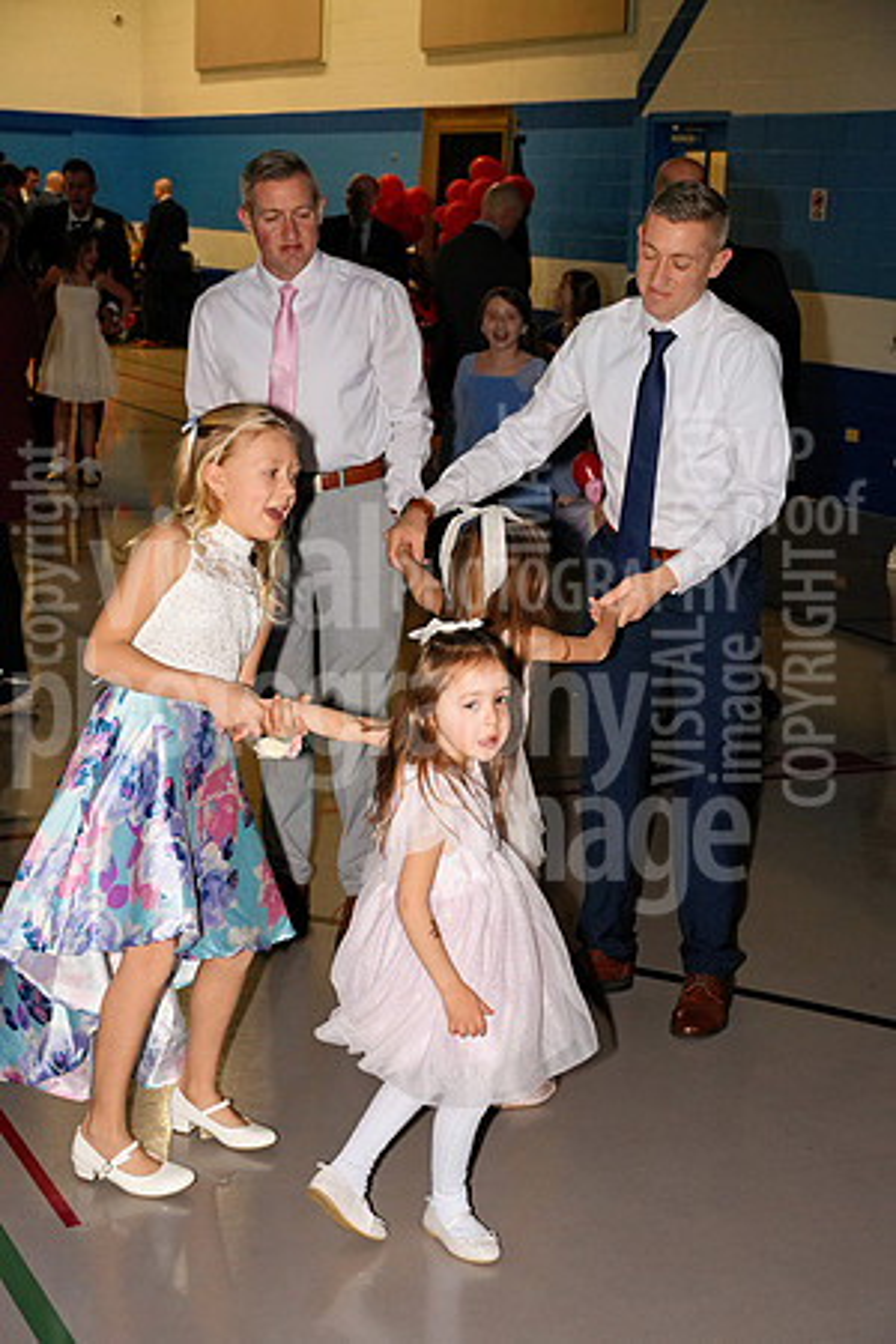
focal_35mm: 60
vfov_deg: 33.4
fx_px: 2240
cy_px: 672
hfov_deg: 22.6
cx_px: 448
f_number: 5.6
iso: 2000
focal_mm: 40
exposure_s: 1/200
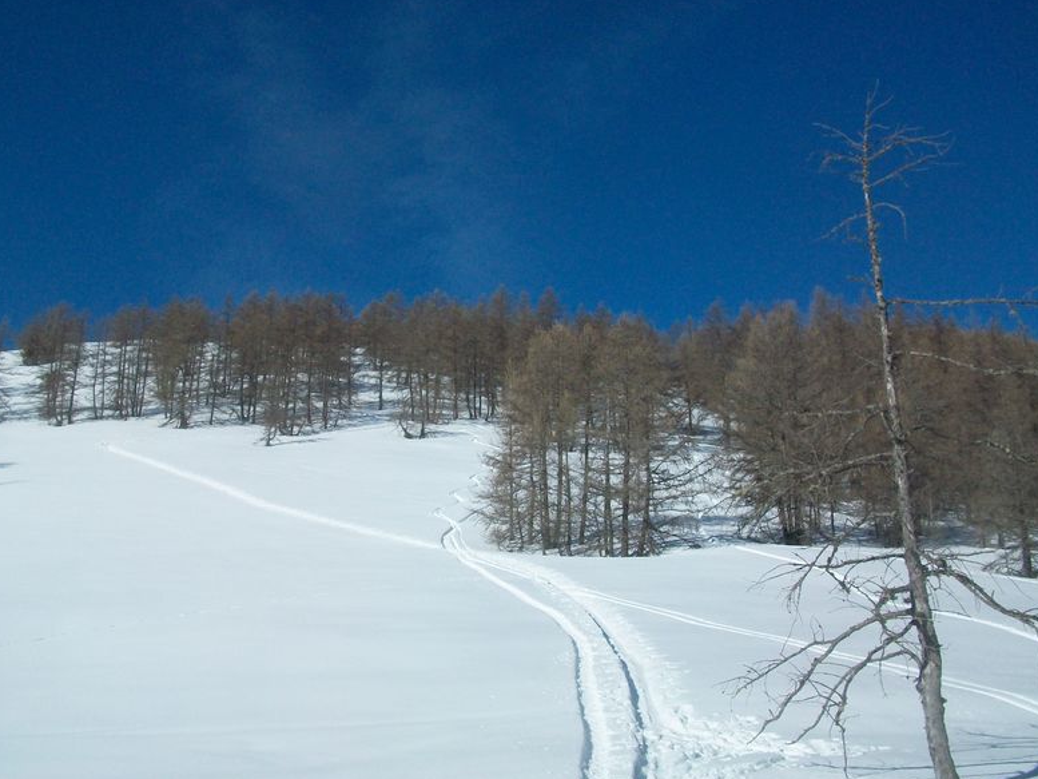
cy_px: 383
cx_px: 521
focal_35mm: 35
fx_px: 1050
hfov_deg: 52.6
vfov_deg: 40.7
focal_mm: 5.7
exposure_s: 1/1250
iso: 80
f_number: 5.5
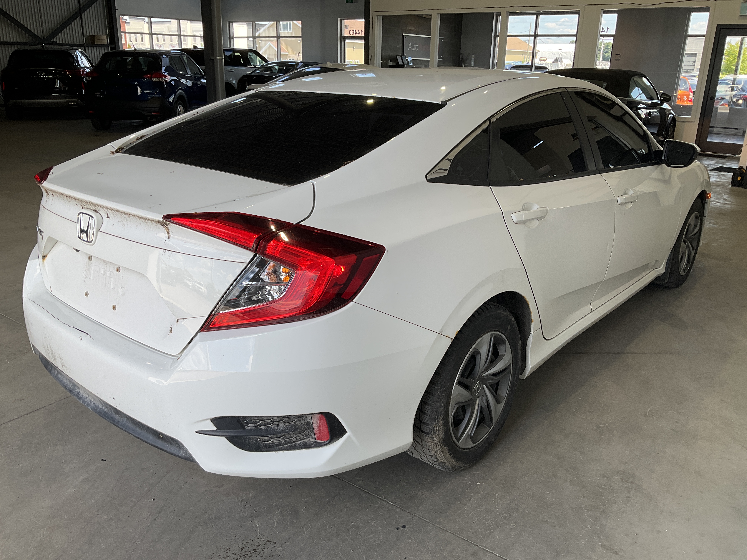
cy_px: 280
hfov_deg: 61.7
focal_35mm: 29
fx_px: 626
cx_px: 374
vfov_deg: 48.2
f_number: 1.8
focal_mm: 3
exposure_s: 1/247
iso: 25
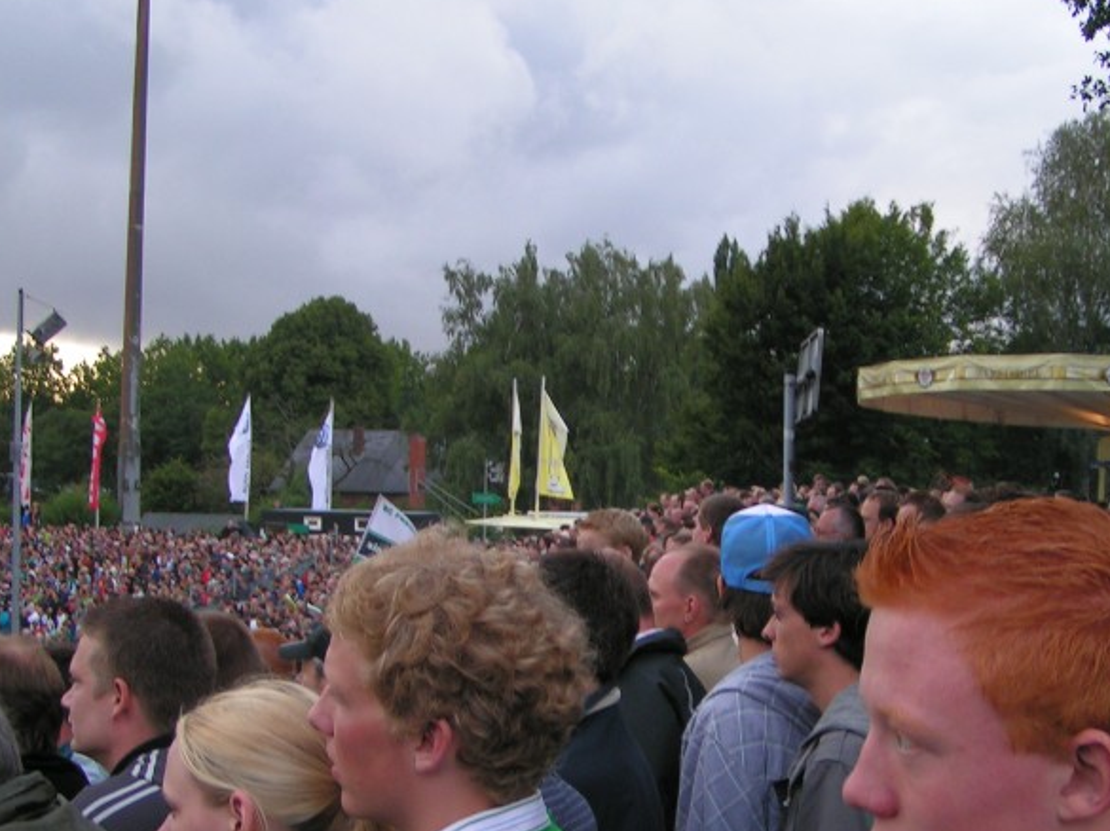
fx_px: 1666
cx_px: 607
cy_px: 526
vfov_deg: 27.9
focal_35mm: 52
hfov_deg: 36.8
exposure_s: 1/80
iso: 50
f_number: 2.8
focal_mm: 5.8
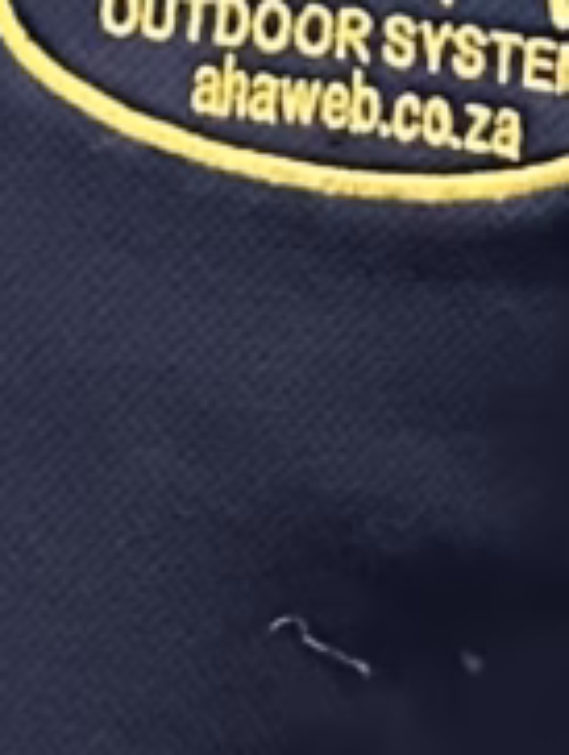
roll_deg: -2.1
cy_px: -946
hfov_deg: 10.6
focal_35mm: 135
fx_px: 2952
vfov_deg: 12.2
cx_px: -311
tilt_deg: -7.8
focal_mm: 6.86
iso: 1000
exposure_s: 1/52
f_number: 1.78
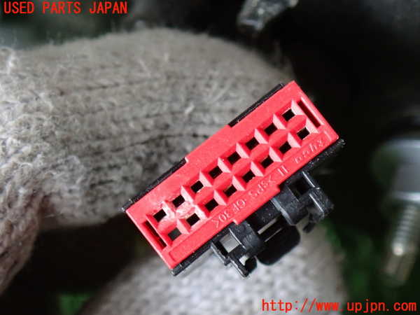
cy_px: 158
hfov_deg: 19.6
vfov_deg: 14.8
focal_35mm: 100
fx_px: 1213
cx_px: 210
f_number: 4.9
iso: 800
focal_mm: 18
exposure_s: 1/60
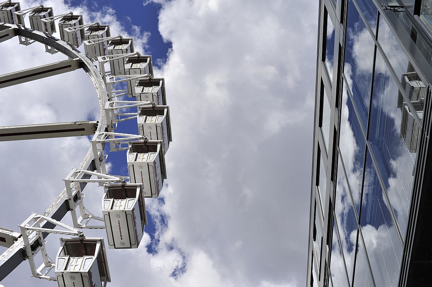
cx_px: 216
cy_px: 144
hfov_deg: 39.6
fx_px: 600
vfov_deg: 26.9
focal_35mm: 50
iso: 200
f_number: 6.3
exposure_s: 1/3200
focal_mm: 50
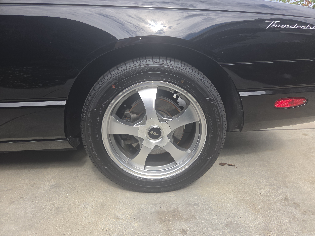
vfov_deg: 58.9
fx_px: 209
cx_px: 158
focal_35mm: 23
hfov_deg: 73.9
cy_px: 118
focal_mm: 5.4
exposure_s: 1/511
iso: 25
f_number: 1.8
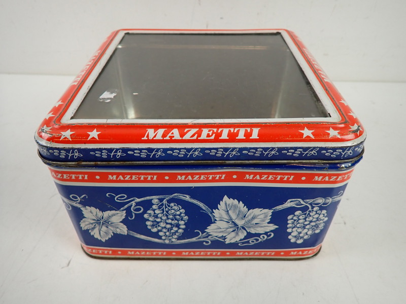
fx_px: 223
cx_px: 203
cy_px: 152
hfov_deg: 84.7
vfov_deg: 68.7
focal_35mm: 19
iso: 200
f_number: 2
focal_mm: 3.33
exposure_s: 1/100
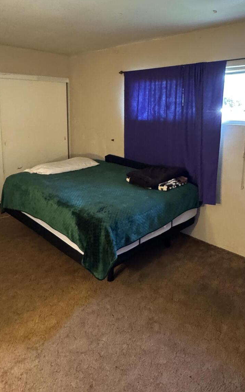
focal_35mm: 26
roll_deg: +0.2
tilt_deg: -7.1
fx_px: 278
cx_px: 133
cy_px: 144
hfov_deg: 47.5
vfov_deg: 69.2
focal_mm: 2.22
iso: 1000
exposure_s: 1/60
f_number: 2.2
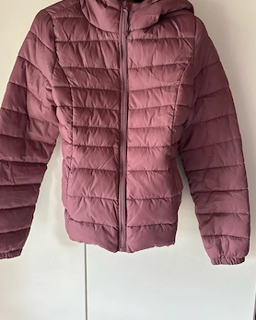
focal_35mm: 27
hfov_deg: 53.2
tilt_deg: -8.3
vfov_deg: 63.8
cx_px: 126
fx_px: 255
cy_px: 138
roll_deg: -1.1
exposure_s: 1/60
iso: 500
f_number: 1.78
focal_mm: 6.86
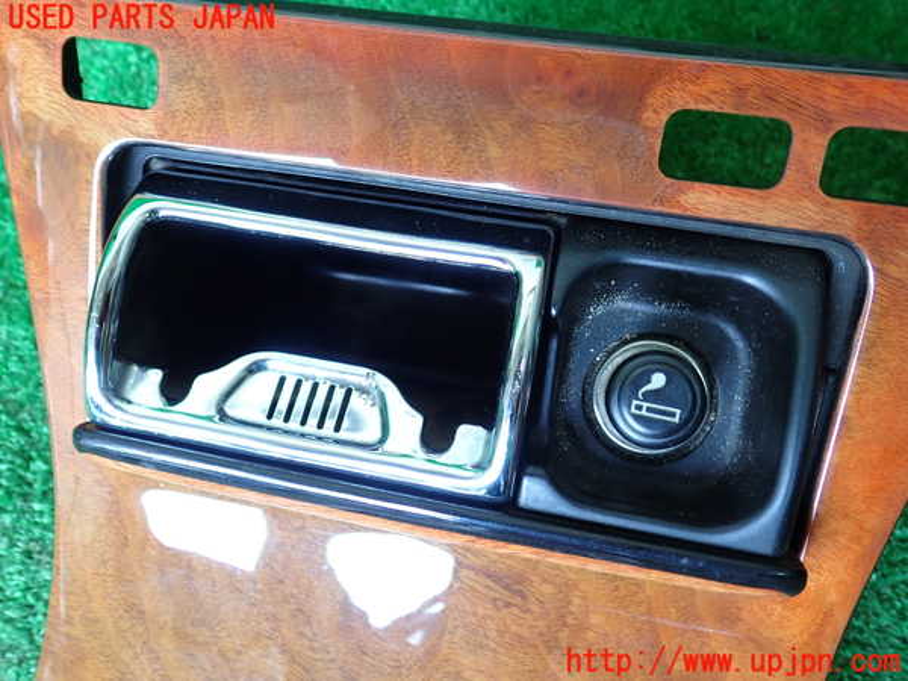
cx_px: 454
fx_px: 787
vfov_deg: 46.8
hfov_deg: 60.0
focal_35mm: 30
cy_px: 340
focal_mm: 5.4
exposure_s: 1/50
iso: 200
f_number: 2.3
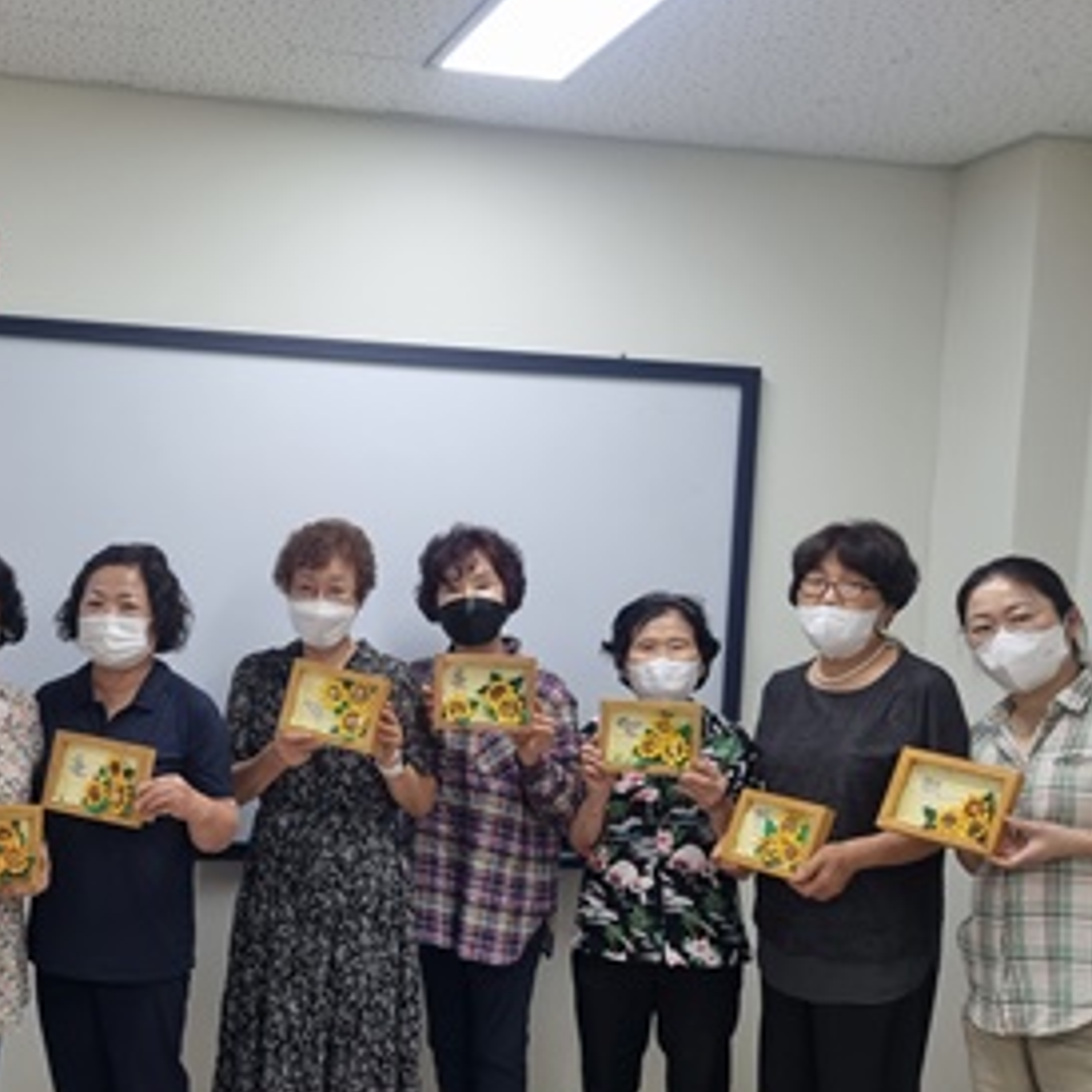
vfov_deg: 39.8
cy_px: 683
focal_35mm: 42
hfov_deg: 38.7
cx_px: 243
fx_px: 1499
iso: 100
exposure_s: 1/120
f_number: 1.8
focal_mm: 5.4
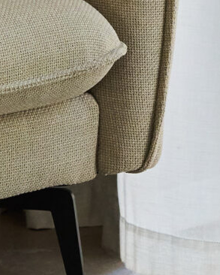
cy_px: -199
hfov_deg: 4.7
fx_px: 2668
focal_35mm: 328
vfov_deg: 5.8
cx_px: 241
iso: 1250
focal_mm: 50
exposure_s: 1/2000
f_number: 4
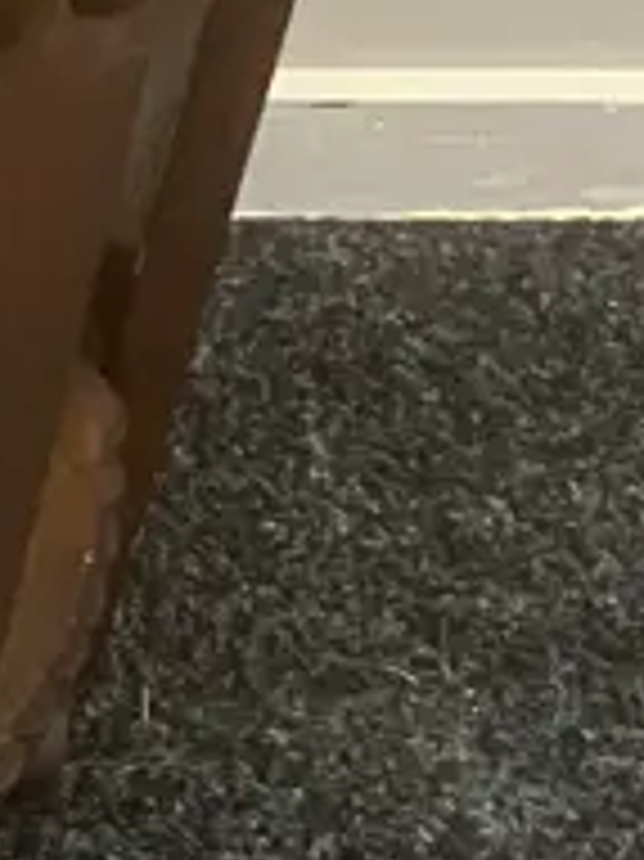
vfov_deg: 12.9
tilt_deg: -38.7
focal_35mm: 150
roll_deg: -0.9
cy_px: -122
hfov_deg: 9.1
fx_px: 3725
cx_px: -788
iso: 400
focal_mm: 3.99
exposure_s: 1/33
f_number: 1.8
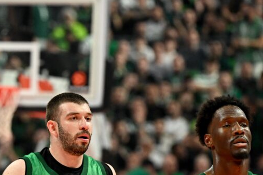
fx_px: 3455
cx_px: -15
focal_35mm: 473
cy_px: 151
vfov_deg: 2.9
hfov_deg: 4.4
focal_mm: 200
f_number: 4
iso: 4000
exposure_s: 1/800
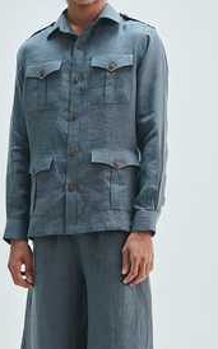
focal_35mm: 117
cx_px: 87
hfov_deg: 11.2
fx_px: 1113
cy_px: 231
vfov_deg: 17.8
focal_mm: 60
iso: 400
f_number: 8
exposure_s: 1/125
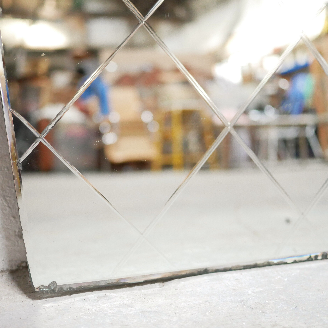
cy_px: 164
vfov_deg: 35.4
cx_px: 149
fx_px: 515
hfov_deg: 35.3
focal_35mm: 48
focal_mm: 20
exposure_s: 1/60
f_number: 1.7
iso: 1600
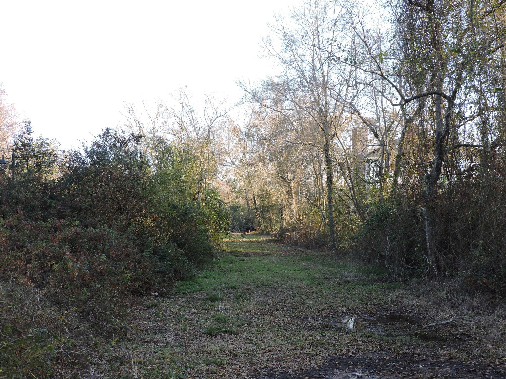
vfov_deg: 33.6
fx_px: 629
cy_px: 190
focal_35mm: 43
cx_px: 253
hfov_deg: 43.9
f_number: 3.4
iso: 100
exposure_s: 1/80
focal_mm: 7.7
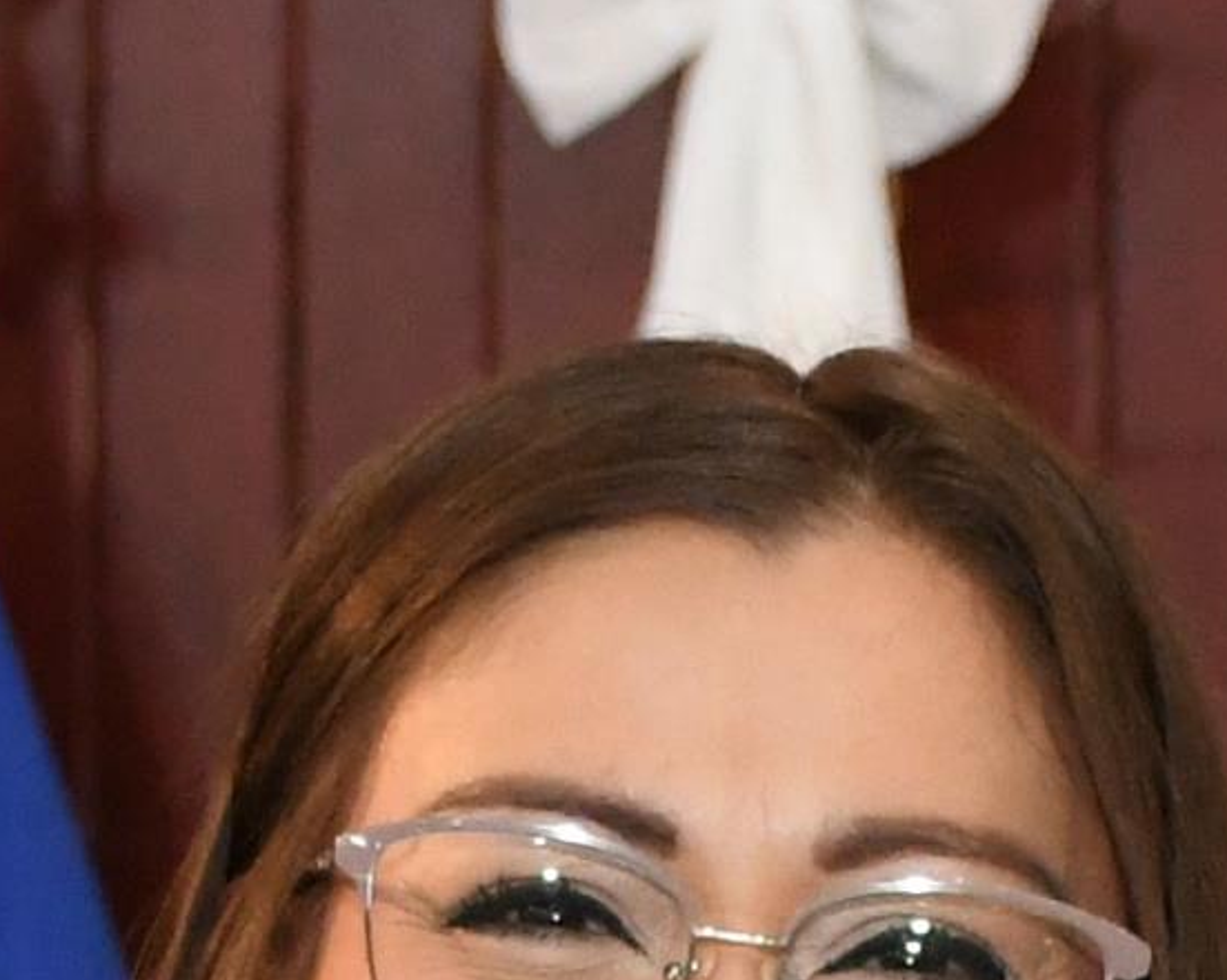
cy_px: 2444
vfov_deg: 4.4
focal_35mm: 341
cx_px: 1098
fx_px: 12377
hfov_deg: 5.7
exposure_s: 1/100
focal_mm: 32
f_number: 4
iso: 3200
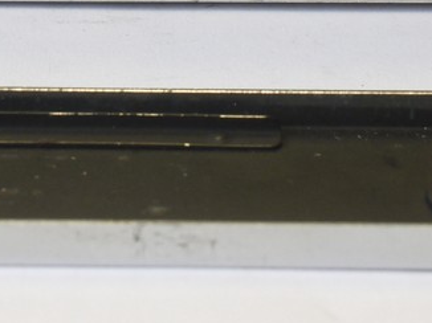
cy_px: -154
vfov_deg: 6.6
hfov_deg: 8.9
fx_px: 2756
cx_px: 81
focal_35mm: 221
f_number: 8
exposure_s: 1/30
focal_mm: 30
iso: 400
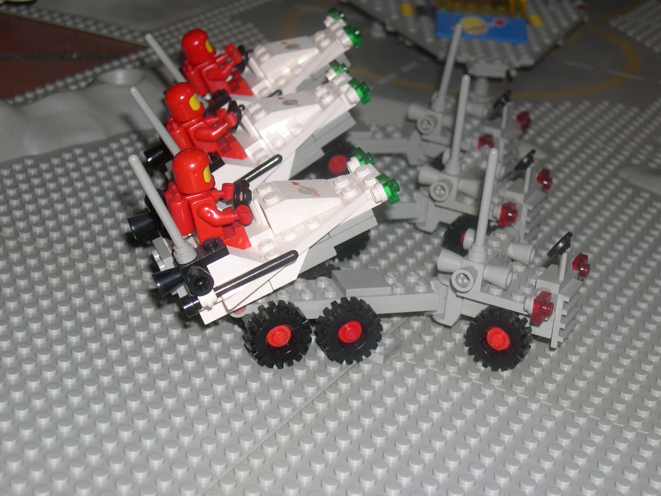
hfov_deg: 25.3
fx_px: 1470
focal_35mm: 77
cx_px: 353
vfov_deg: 19.1
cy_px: 245
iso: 100
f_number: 3.8
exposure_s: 1/60
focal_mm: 15.3
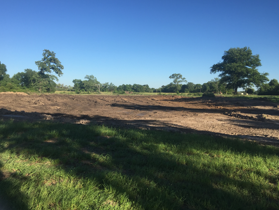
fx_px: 242
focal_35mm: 30
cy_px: 103
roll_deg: -0.5
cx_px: 136
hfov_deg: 60.0
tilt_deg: -3.2
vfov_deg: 46.8
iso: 32
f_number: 2.2
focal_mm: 4.15
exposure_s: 1/1364
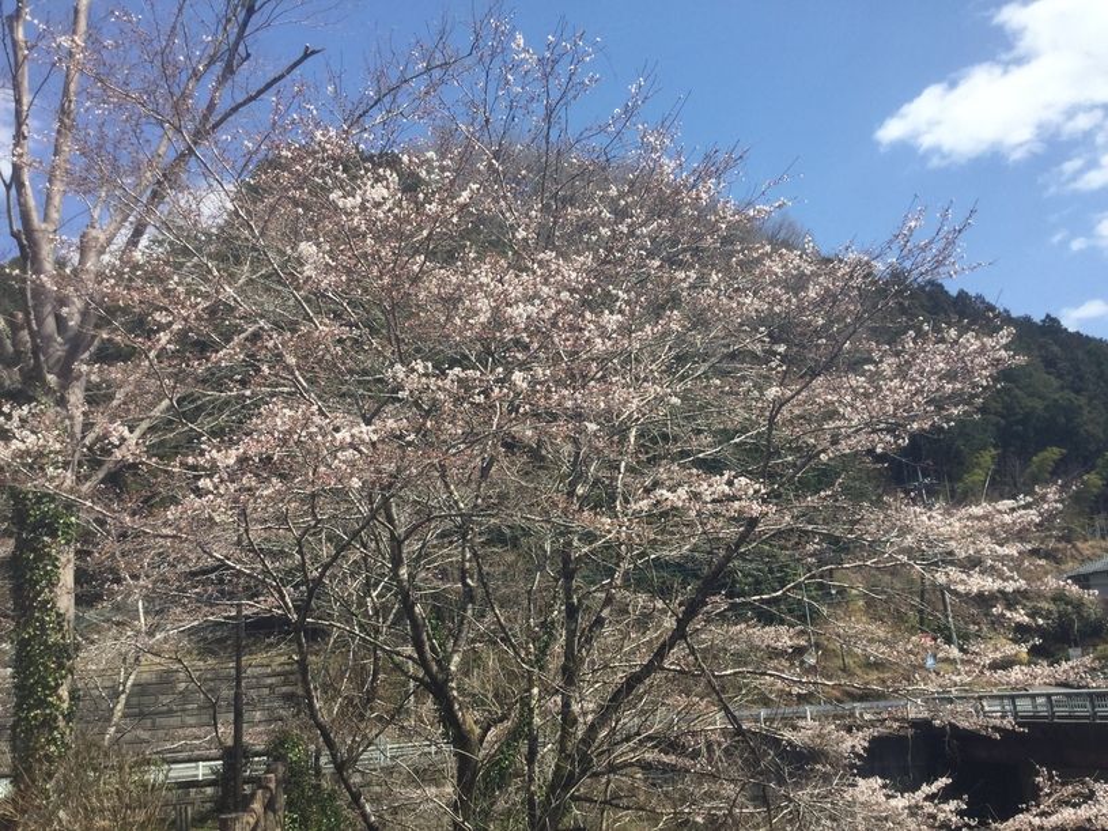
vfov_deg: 45.4
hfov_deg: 58.4
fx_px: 992
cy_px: 416
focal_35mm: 31
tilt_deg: +13.4
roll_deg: +3.7
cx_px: 554
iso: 25
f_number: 2.4
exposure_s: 1/905
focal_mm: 3.3
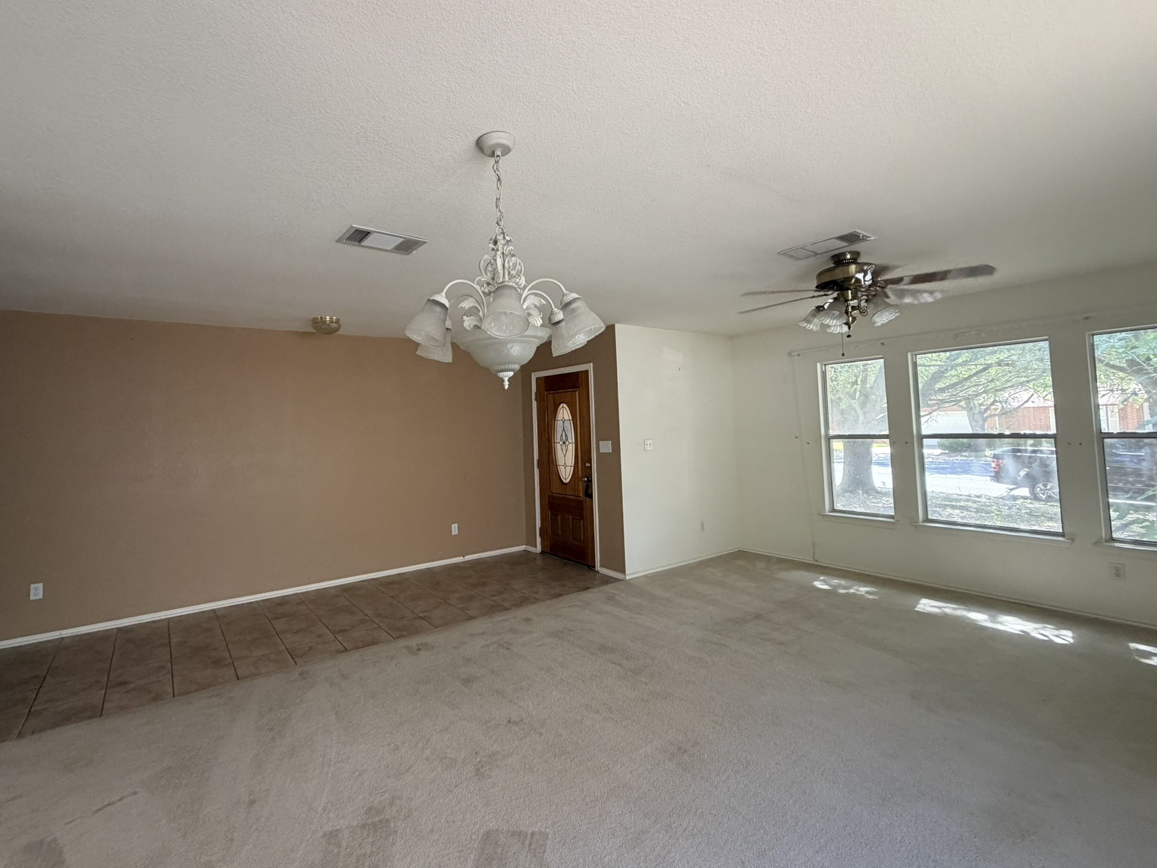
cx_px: 507
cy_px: 401
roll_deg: +1.5
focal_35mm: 16
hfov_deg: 94.0
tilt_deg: +2.8
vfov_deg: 78.0
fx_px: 535
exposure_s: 1/121
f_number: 2.2
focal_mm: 2.22
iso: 320
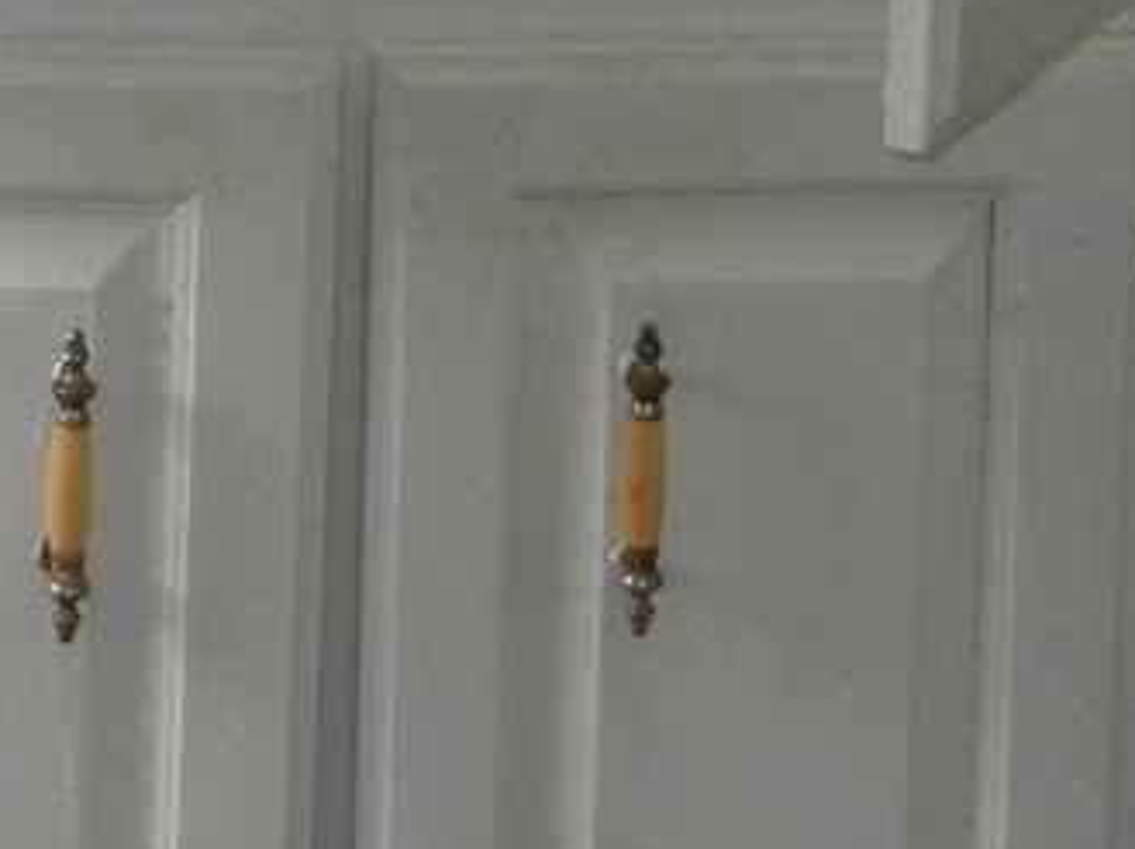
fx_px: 6125
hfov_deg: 10.3
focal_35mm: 187
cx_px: -528
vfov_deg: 7.5
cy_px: -959
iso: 160
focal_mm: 5.4
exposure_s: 1/46
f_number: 3.5
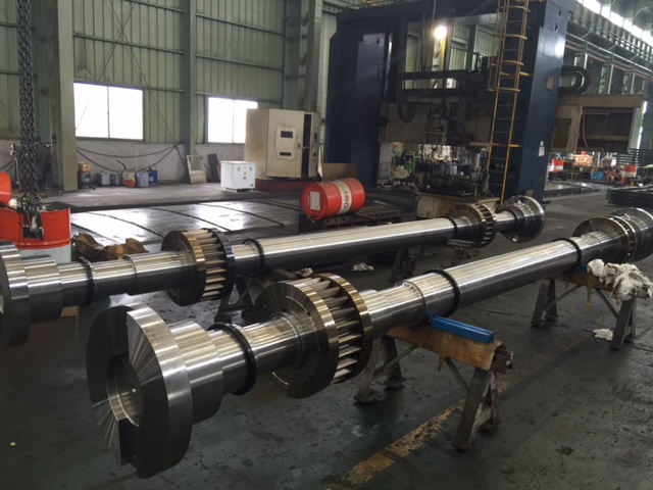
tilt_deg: -11.7
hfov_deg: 61.7
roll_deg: -3.3
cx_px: 326
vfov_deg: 48.2
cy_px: 245
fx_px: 547
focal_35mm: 29
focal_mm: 4.15
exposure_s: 1/15
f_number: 2.2
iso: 50
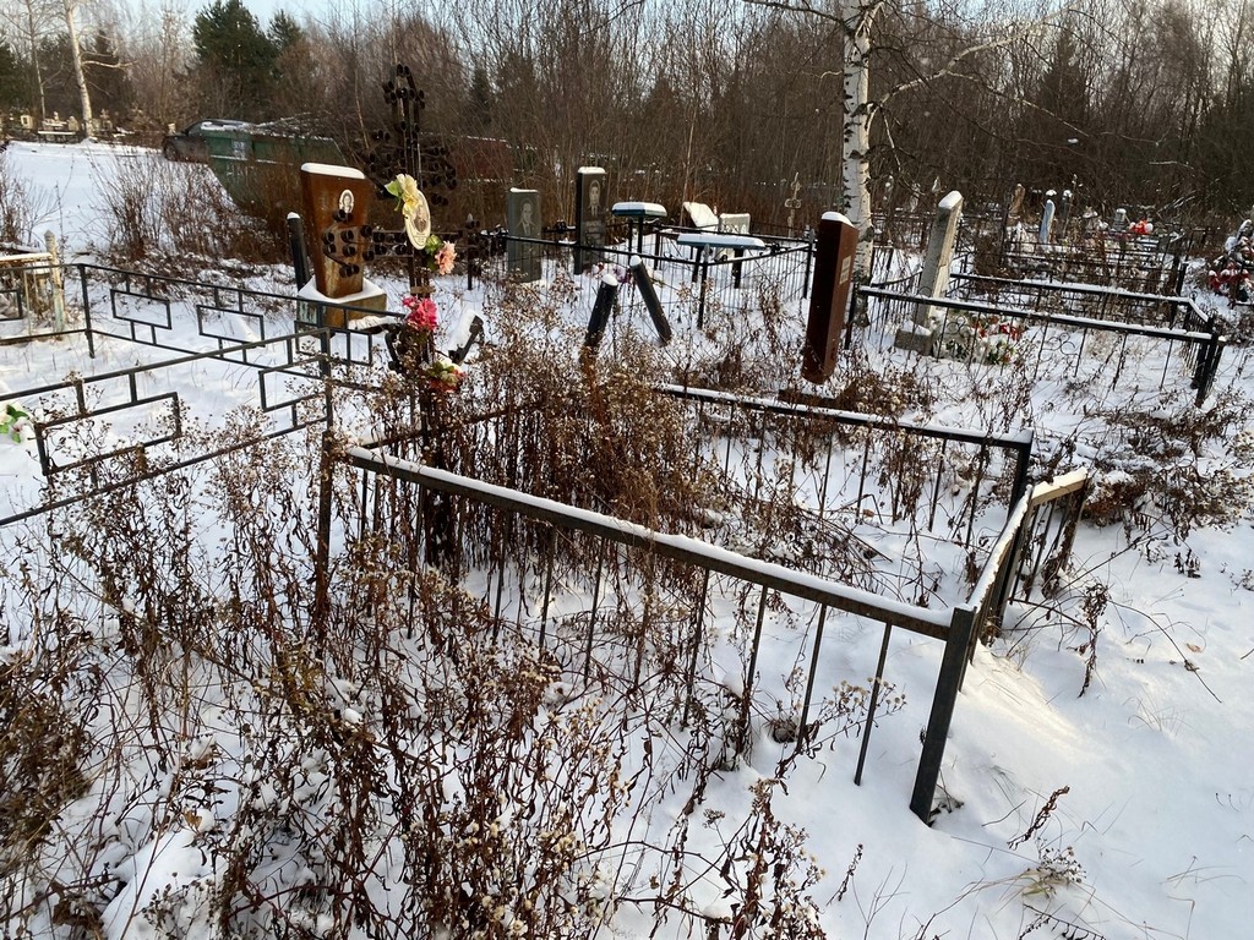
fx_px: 942
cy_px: 470
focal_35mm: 26
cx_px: 627
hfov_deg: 67.3
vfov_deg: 53.1
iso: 32
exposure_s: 1/565
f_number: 1.8
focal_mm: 4.25
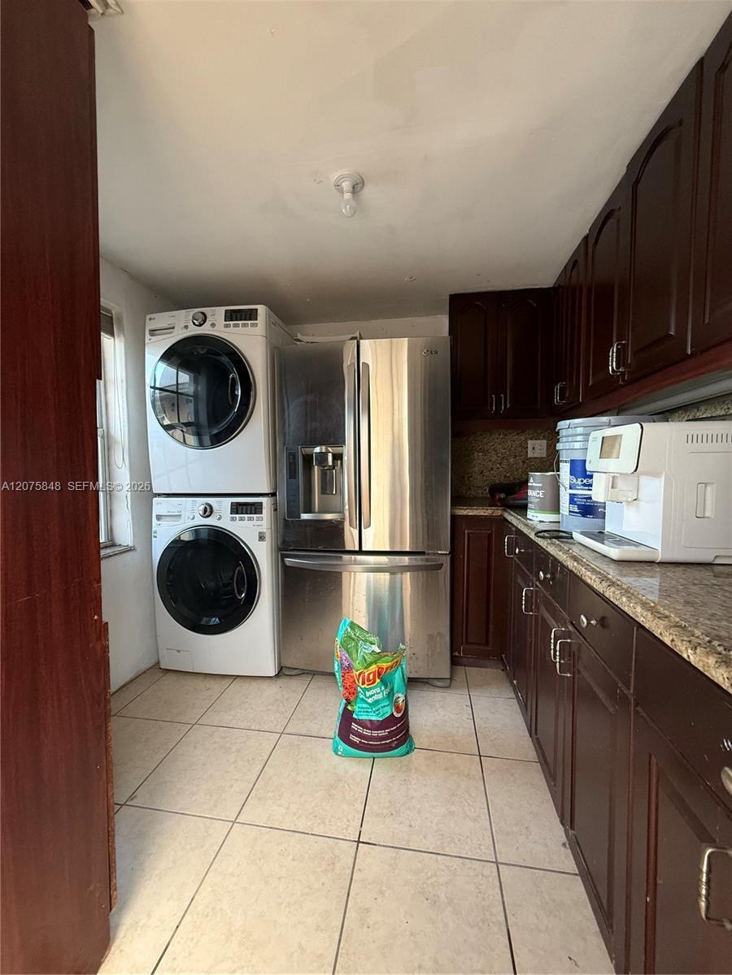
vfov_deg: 102.1
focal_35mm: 14
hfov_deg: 85.7
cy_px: 488
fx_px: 395
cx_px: 366
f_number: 2.2
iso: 320
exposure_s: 1/94
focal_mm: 2.22
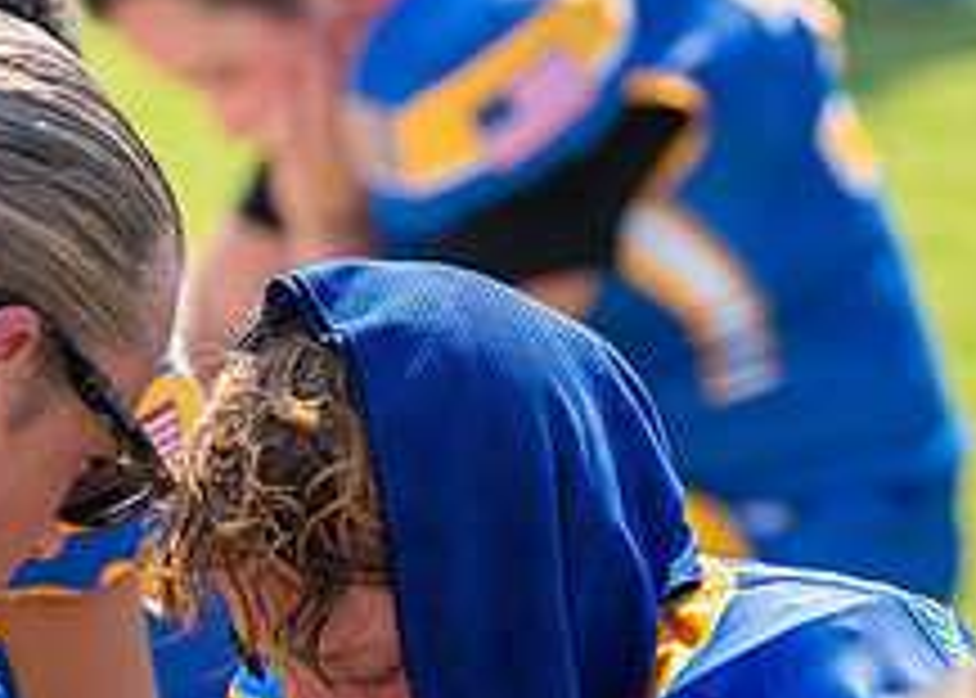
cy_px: 774
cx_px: 360
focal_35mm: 338
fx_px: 9369
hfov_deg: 6.0
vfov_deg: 4.3
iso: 100
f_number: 2.8
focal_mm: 112
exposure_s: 1/800
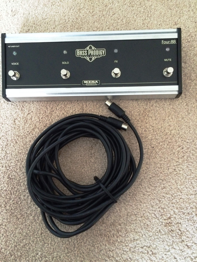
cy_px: 131
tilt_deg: -78.2
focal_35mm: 29
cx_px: 98
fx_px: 220
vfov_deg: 61.7
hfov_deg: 48.2
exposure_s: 1/20
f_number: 2.2
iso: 320
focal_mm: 4.15
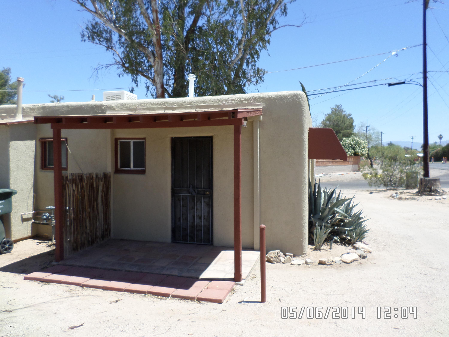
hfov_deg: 69.4
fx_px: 324
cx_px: 224
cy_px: 168
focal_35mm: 25
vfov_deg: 54.9
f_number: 2.5
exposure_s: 1/1000
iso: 80
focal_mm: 4.5
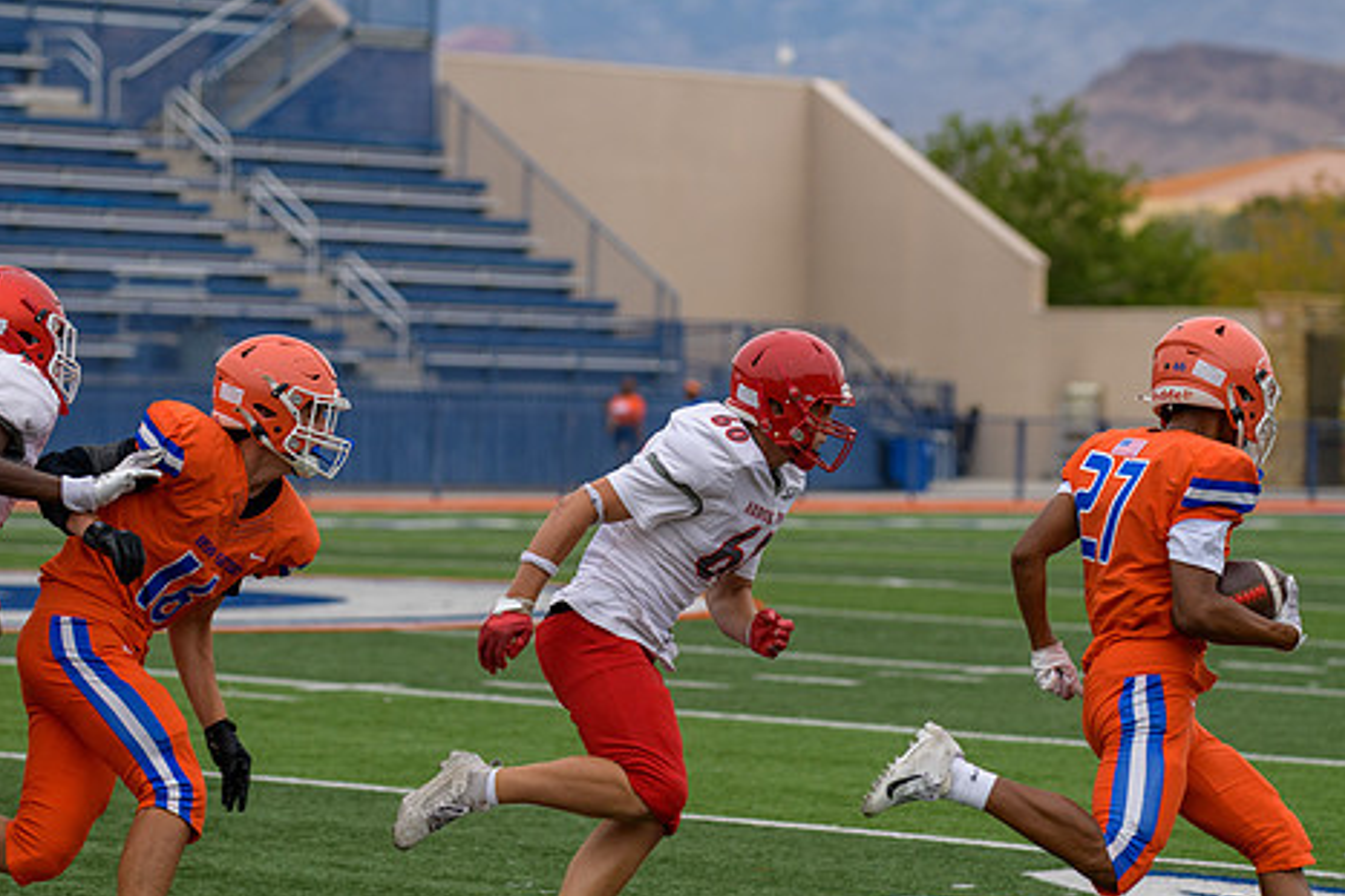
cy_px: 546
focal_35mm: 174
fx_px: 6498
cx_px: 688
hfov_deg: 11.8
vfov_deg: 7.9
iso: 280
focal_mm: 140
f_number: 3.5
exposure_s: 1/1000
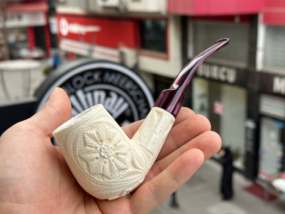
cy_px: 107
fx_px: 395
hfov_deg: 39.7
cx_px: 142
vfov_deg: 30.3
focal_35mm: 48
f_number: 1.78
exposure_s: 1/373
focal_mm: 6.86
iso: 64
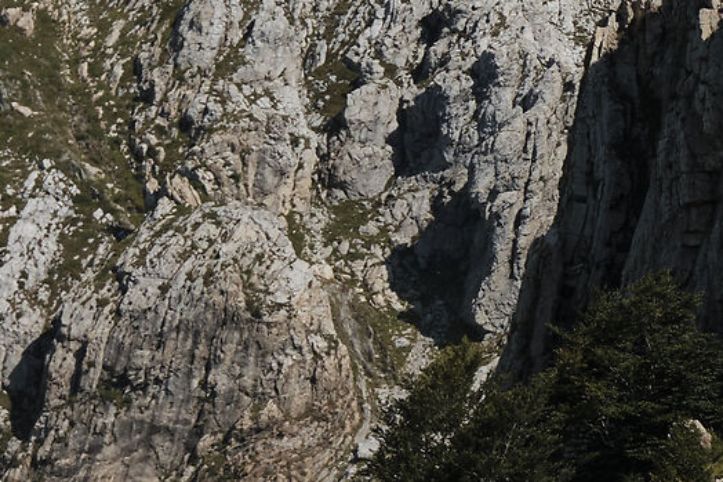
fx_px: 3313
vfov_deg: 8.2
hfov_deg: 11.8
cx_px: -430
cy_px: 561
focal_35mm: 165
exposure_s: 1/900
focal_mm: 24.3
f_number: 6.4
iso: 160
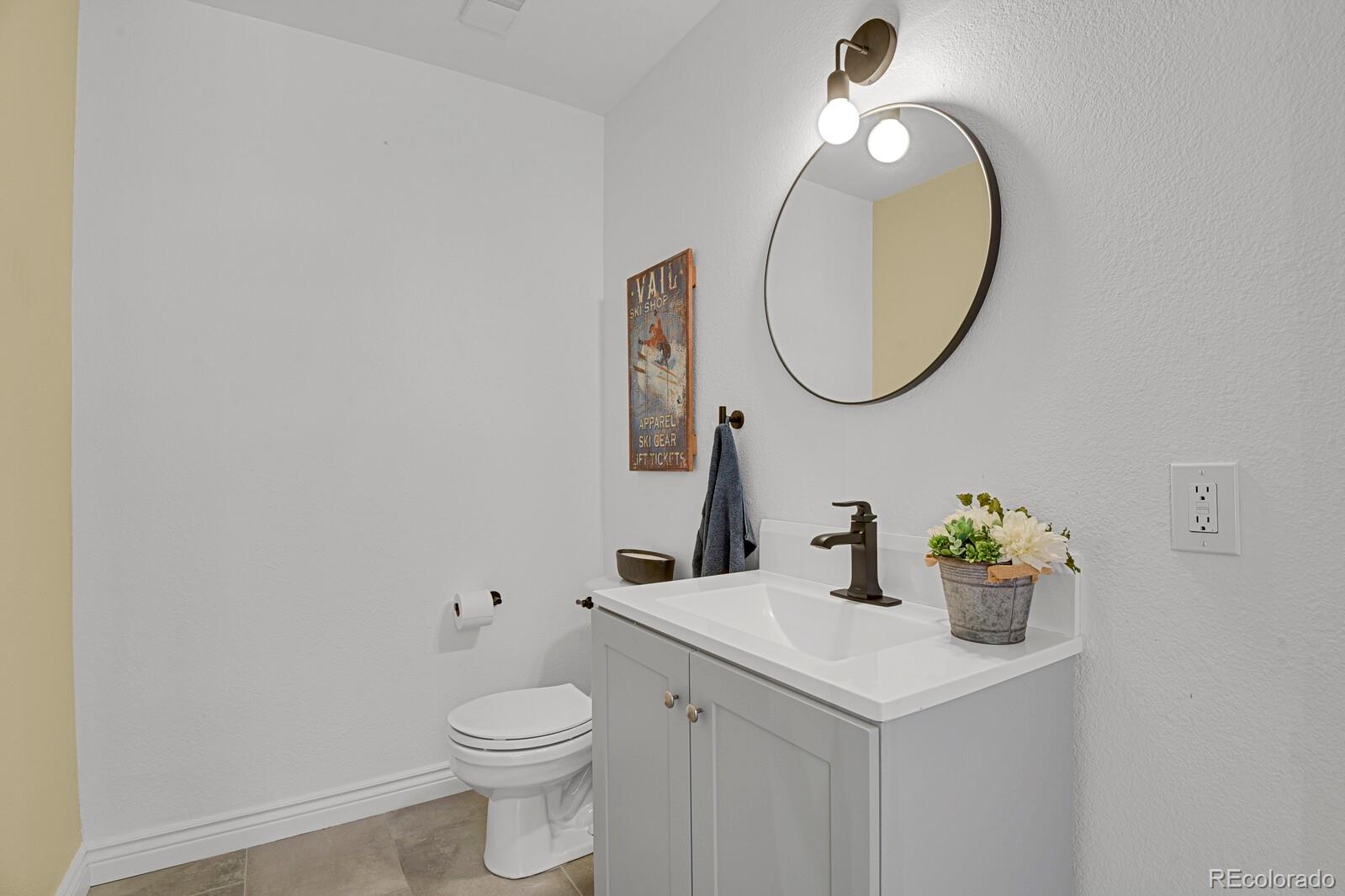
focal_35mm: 17
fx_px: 635
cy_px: 448
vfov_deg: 70.4
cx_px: 672
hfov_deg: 93.3
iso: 250
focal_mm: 17
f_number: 8
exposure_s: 8
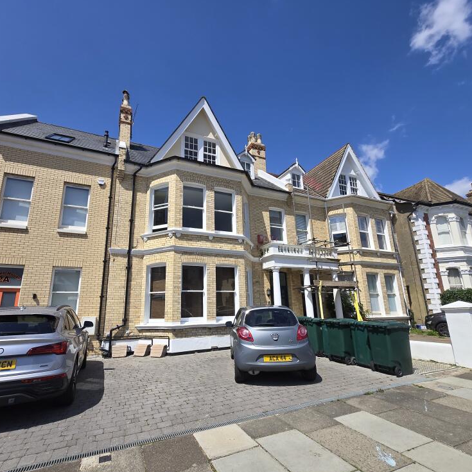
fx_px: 247
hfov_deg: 87.2
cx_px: 216
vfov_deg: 87.4
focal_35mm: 16
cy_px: 245
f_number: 2.2
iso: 25
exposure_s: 1/1690
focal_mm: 1.7
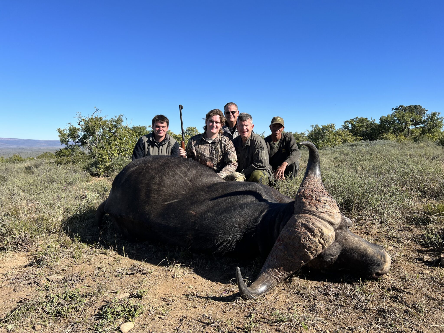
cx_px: 222
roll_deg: +1.1
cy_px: 166
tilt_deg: -4.4
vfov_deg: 53.1
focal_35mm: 26
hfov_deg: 67.3
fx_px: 333
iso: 50
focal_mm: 5.7
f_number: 1.5
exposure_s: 1/3704
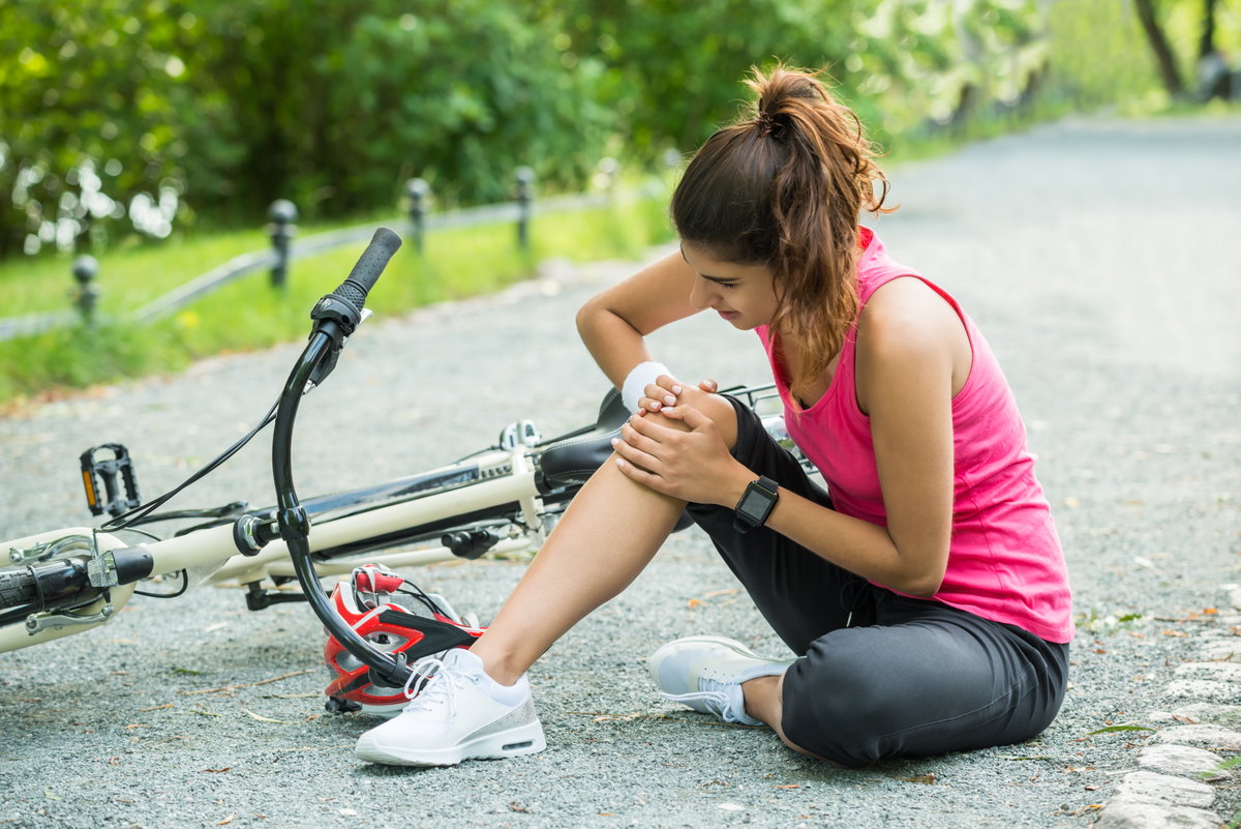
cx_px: 620
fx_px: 4483
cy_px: 414
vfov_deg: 10.6
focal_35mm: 130
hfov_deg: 15.8
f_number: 5
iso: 250
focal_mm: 130
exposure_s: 1/160
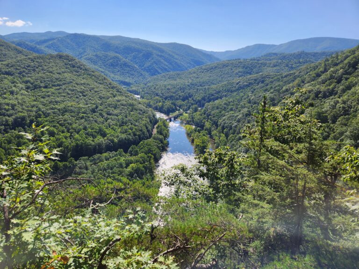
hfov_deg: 73.9
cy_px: 134
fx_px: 239
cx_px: 180
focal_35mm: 23
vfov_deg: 58.9
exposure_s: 1/1538
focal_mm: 5.4
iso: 20
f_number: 1.8
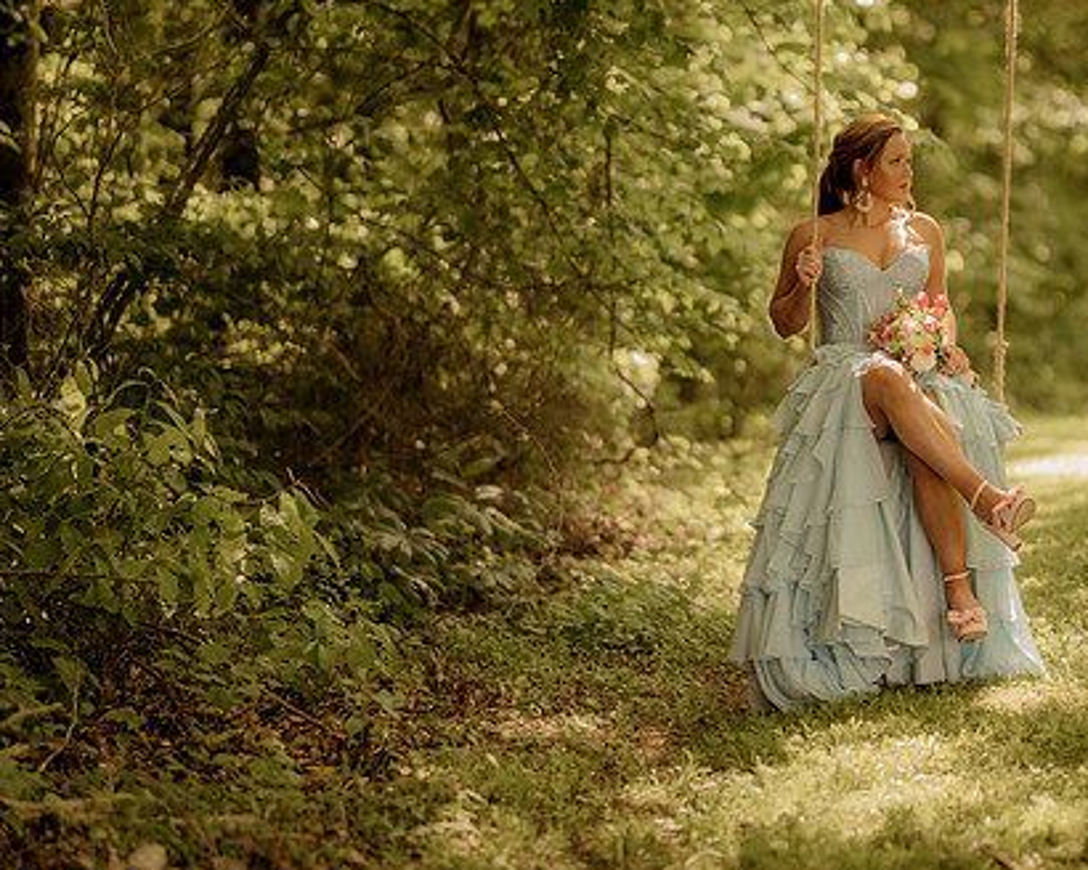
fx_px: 3639
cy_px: 362
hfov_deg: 17.0
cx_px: 722
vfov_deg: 13.6
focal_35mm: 113
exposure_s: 1/1000
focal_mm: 85
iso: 400
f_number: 1.4
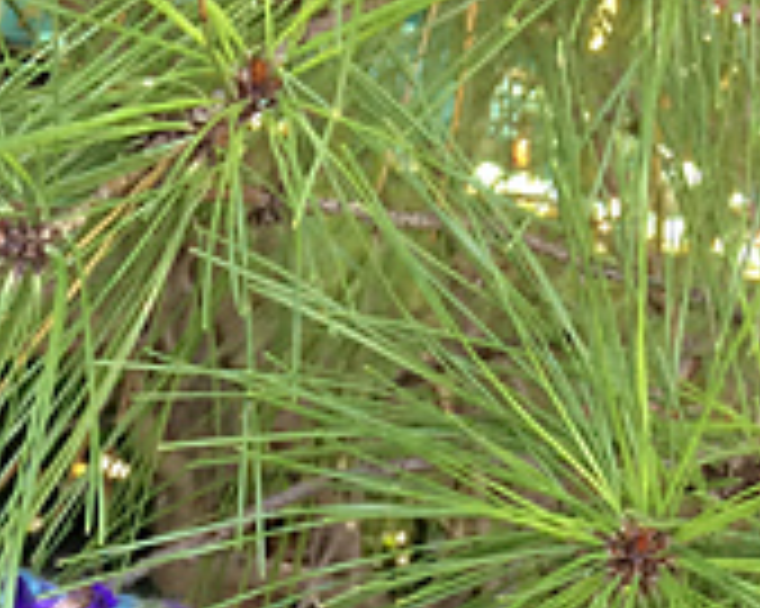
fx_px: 2405
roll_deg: -7.7
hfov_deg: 17.2
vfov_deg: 11.9
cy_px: 1419
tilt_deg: -39.8
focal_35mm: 107
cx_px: -144
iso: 64
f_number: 2.2
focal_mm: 4.15
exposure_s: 1/30
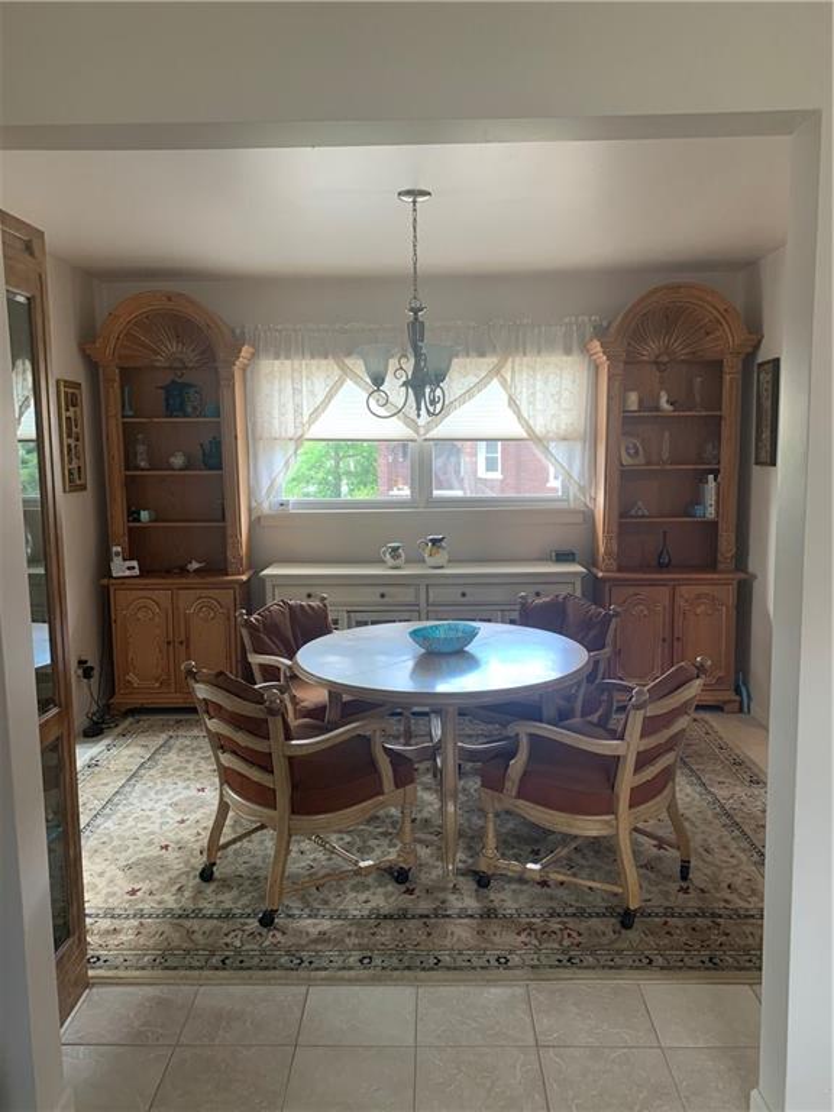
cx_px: 417
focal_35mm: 26
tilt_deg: -6.9
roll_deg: +1.3
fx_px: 835
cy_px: 556
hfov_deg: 53.1
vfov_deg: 67.3
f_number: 1.8
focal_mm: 4.25
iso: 160
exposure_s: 1/60
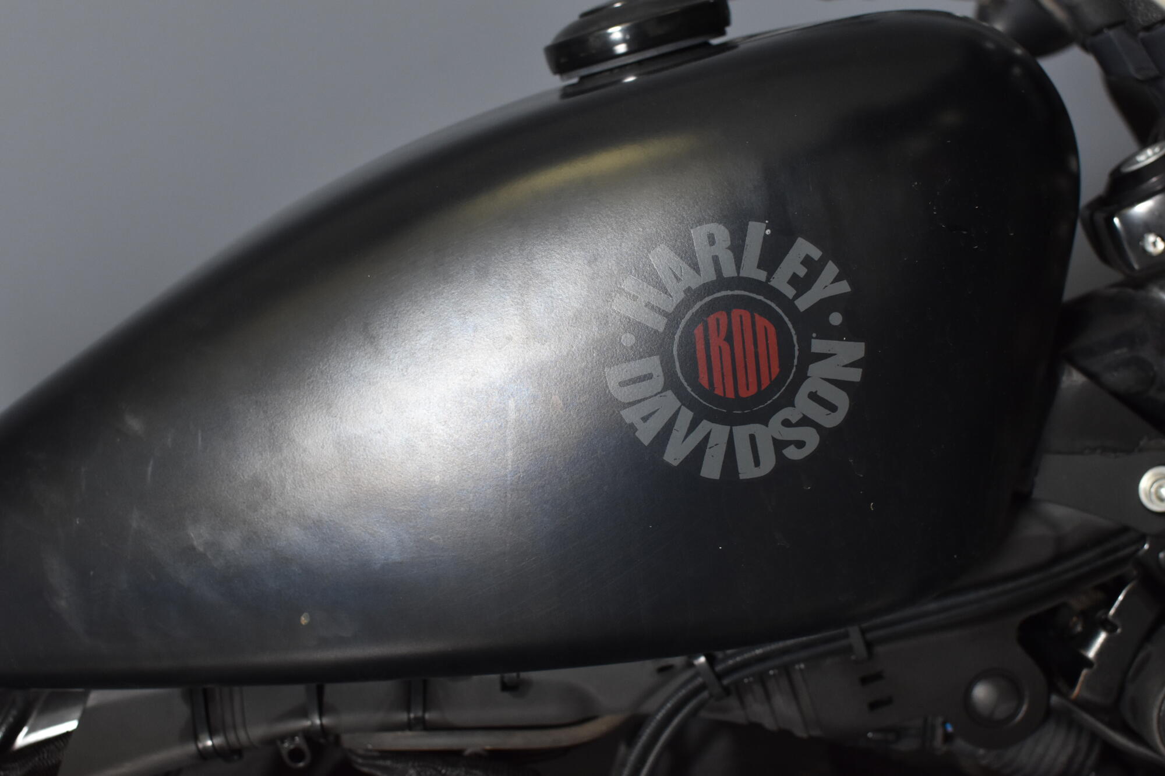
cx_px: 582
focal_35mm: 52
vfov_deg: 25.7
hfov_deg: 37.9
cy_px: 388
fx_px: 1699
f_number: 4.5
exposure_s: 1/160
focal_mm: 35
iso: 800
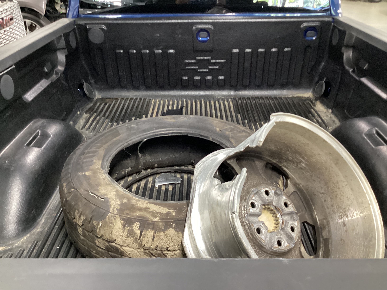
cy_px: 145
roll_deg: -0.2
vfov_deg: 45.4
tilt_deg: -30.9
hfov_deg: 58.4
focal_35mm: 31
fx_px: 347
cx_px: 194
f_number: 2.4
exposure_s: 1/25
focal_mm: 3.3
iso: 400
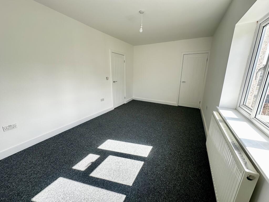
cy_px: 101
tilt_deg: -14.8
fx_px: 109
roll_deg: +0.2
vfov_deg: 85.7
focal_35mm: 14
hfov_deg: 102.1
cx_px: 134
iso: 40
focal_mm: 2.22
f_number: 2.2
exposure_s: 1/134
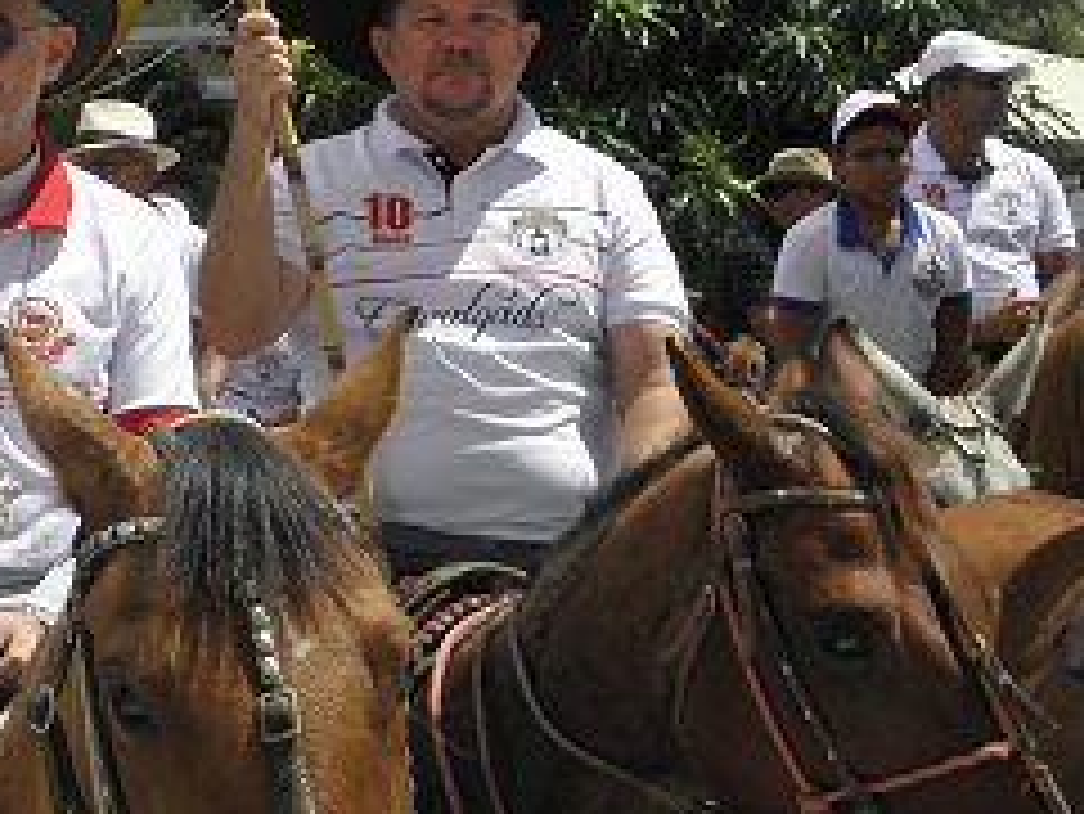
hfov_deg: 21.3
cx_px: 36
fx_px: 2788
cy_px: 319
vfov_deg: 16.6
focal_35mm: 89
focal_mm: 7.1
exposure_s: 1/1000
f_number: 3.8
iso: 100
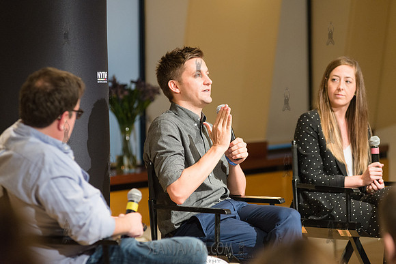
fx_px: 1705
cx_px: 198
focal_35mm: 155
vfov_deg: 8.9
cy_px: 132
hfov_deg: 13.2
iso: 2500
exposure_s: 1/160
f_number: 4
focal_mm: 155
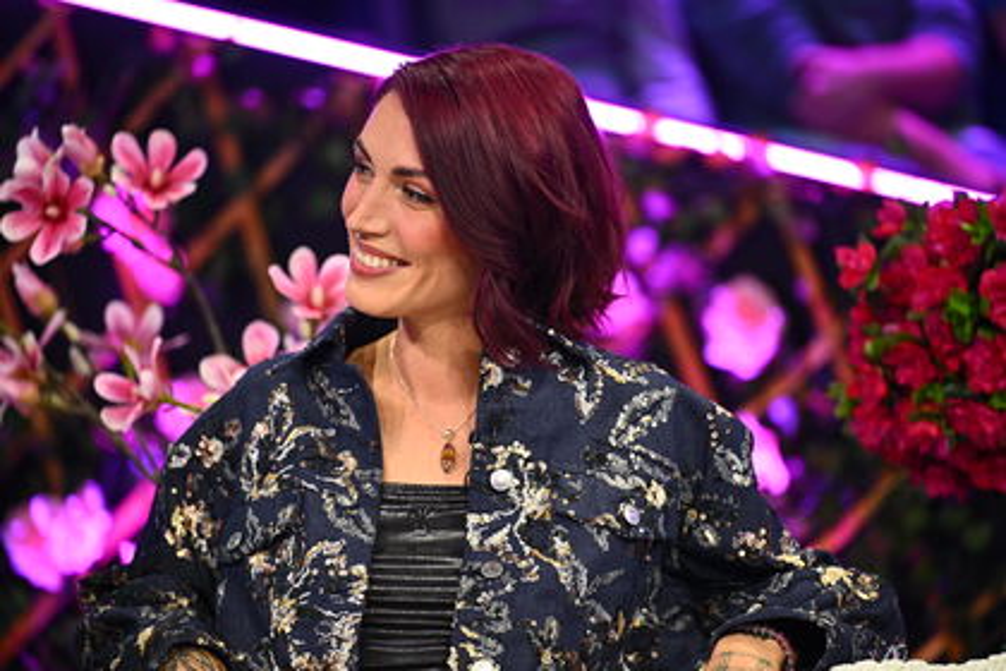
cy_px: 336
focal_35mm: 200
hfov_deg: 10.3
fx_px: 5588
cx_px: 503
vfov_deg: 6.9
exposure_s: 1/400
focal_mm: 200
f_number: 2.8
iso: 1250
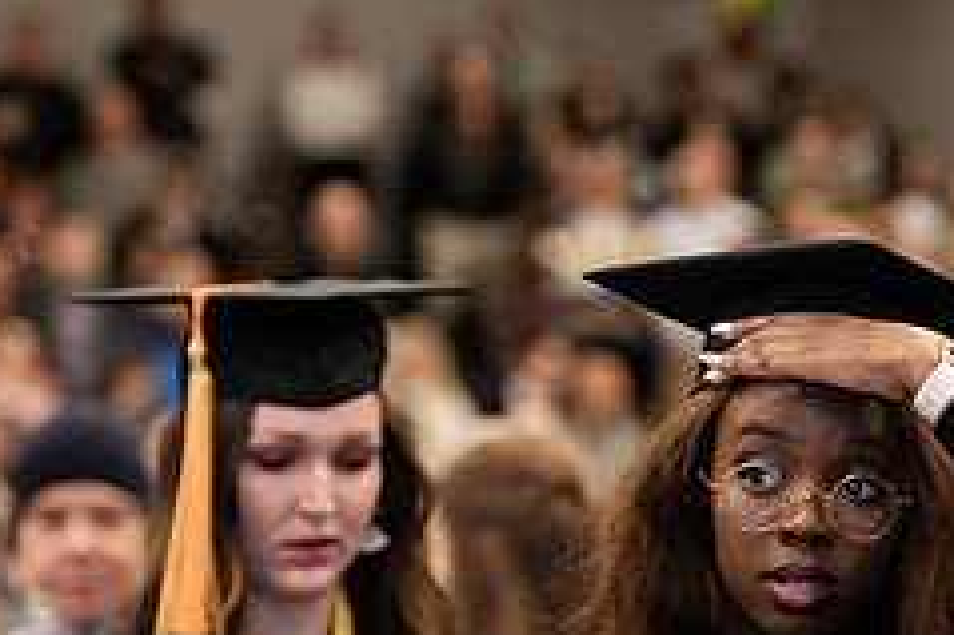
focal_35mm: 243
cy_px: 769
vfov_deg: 5.6
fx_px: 6435
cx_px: 878
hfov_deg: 8.4
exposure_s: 1/200
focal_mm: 100
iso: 2000
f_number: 3.2
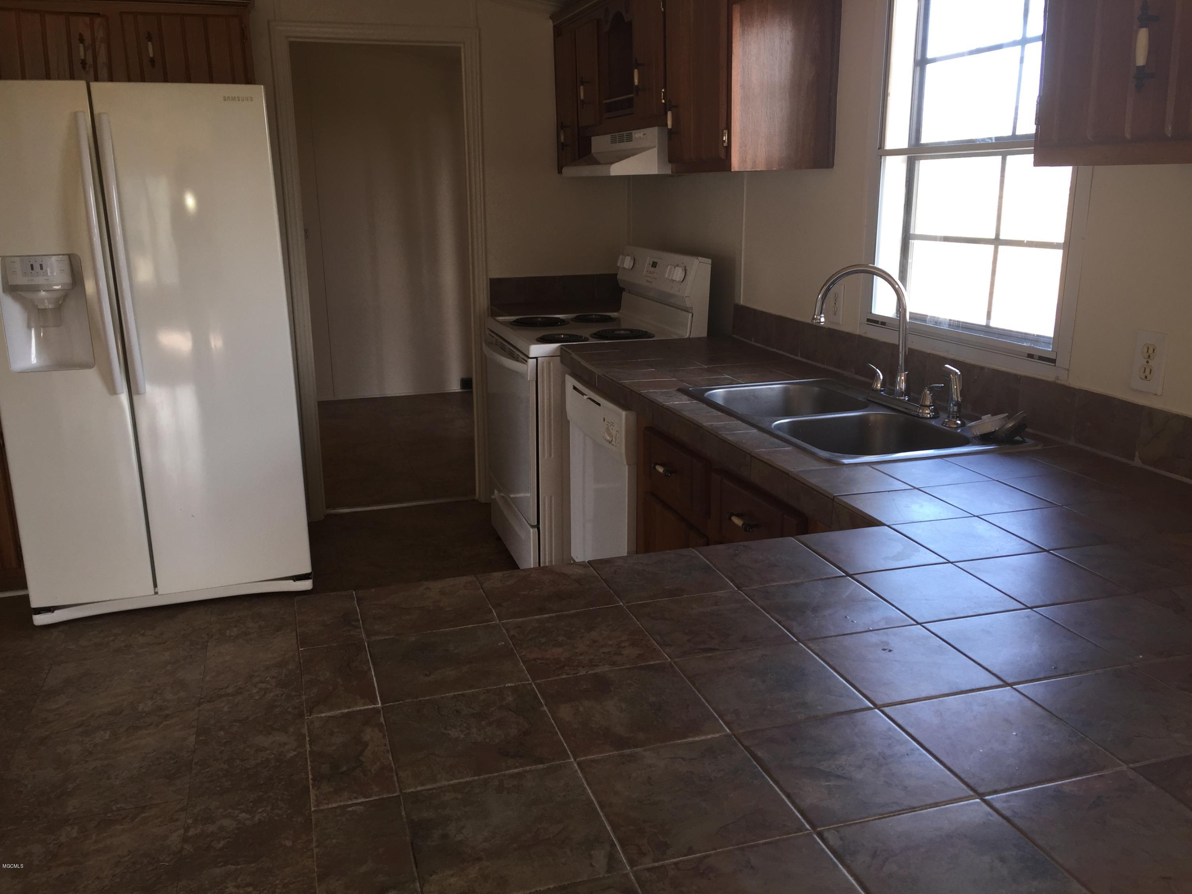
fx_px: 999
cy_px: 447
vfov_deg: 48.2
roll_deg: -0.5
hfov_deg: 61.7
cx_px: 596
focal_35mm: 29
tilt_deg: -13.8
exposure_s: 1/46
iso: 32
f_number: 2.2
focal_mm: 4.15
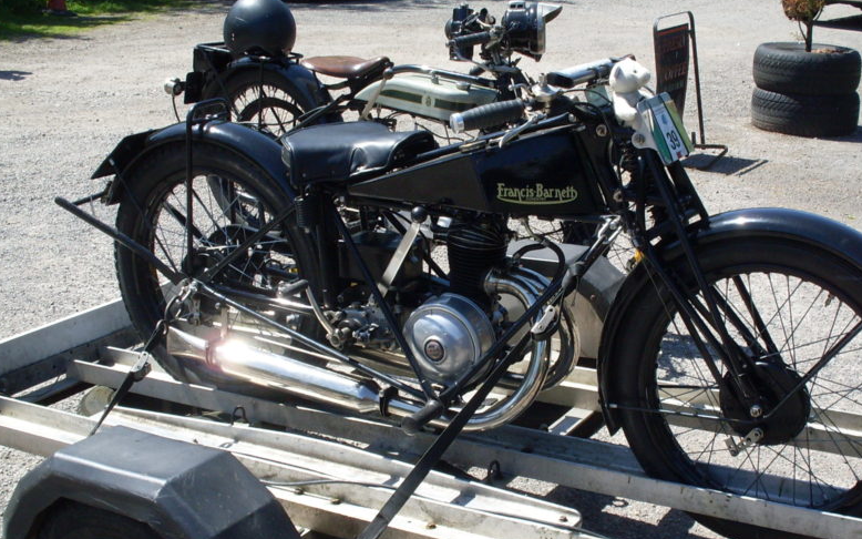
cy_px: 329
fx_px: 1245
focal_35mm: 53
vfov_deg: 24.4
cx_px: 521
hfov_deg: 38.0
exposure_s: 1/125
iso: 80
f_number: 8.4
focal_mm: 6.3
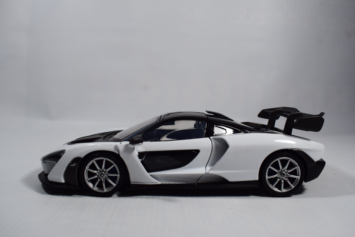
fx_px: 311
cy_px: 118
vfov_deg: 41.7
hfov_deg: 59.5
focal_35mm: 32
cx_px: 178
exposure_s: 1/60
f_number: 8
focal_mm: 21
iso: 400
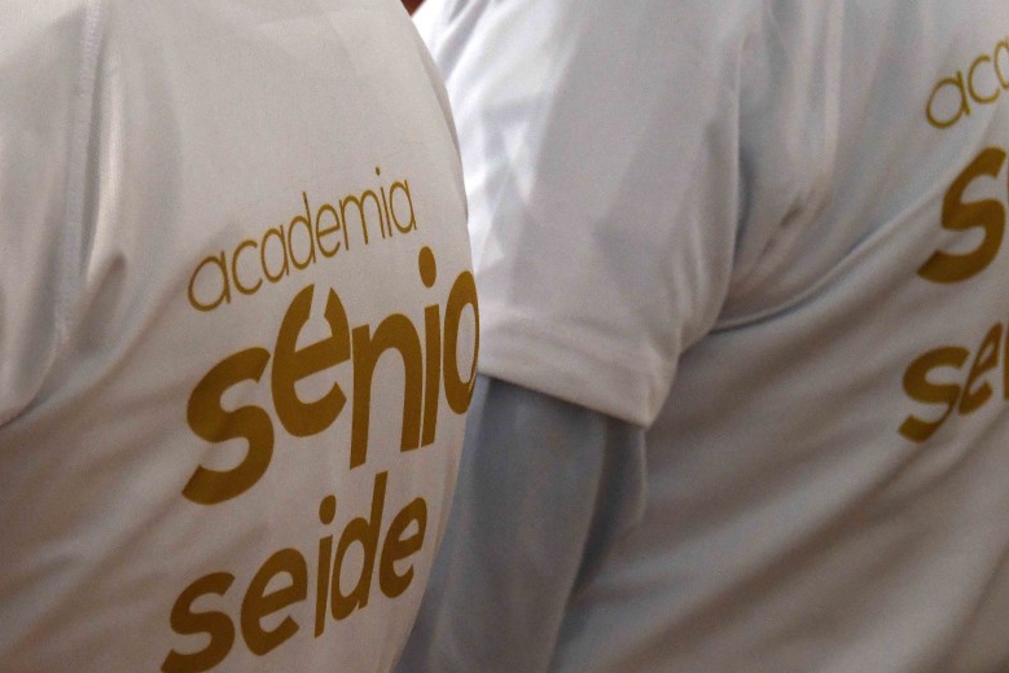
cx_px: 663
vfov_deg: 5.2
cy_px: 380
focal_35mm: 267
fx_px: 7486
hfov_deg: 7.7
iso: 4000
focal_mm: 160
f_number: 5.6
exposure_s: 1/60
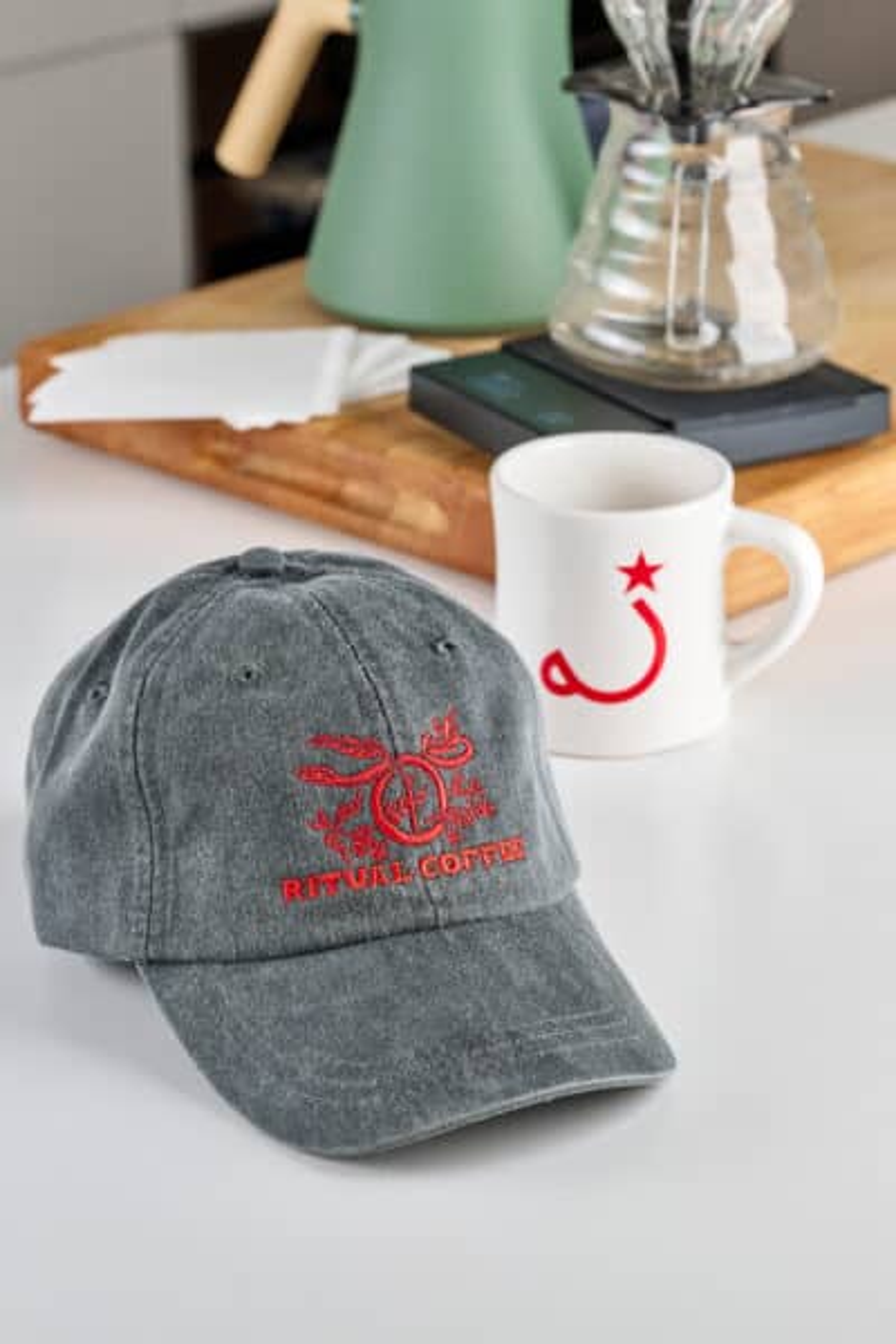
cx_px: 448
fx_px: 3920
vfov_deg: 19.5
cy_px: 672
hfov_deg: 13.0
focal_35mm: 105
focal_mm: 105
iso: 500
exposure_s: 1/13
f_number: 10
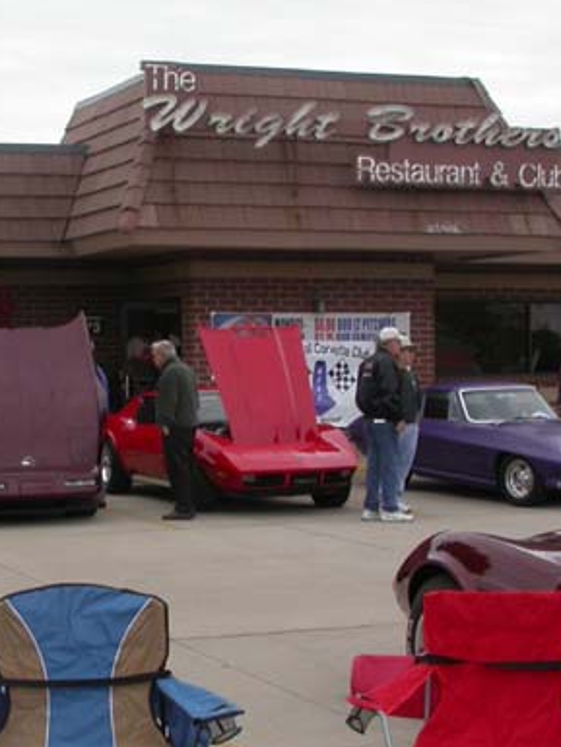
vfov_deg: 24.7
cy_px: 415
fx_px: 1706
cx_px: 50
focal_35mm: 79
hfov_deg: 18.4
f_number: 6.7
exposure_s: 1/206
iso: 100
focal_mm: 7.85
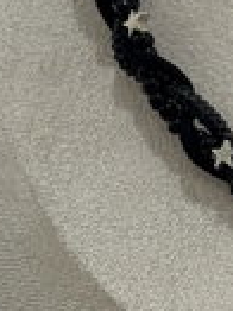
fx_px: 1753
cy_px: 184
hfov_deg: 7.5
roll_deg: +0.7
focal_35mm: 195
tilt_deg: -15.3
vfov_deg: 10.2
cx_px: 326
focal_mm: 6.76
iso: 64
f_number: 1.78
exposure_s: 1/50
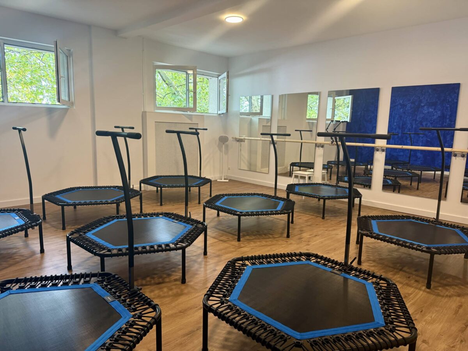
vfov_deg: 56.8
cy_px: 176
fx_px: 324
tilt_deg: -8.9
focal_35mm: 24
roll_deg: -1.2
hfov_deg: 71.6
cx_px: 234
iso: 320
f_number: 1.78
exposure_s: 1/60
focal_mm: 6.76
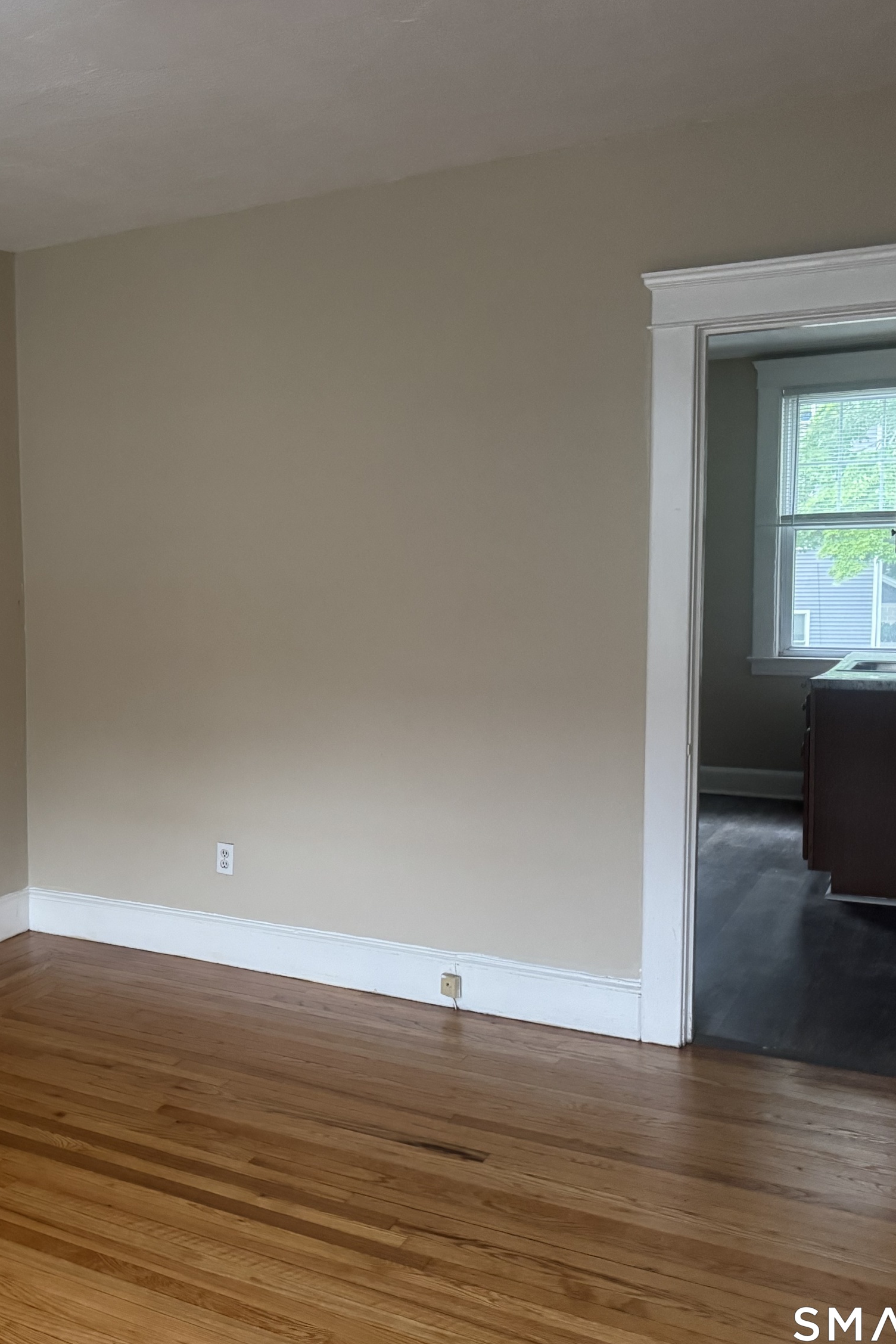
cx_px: 151
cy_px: 669
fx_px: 1269
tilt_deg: -4.5
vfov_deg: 55.8
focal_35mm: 34
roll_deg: +1.0
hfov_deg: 37.2
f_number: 1.78
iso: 800
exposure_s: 1/60
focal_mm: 6.76
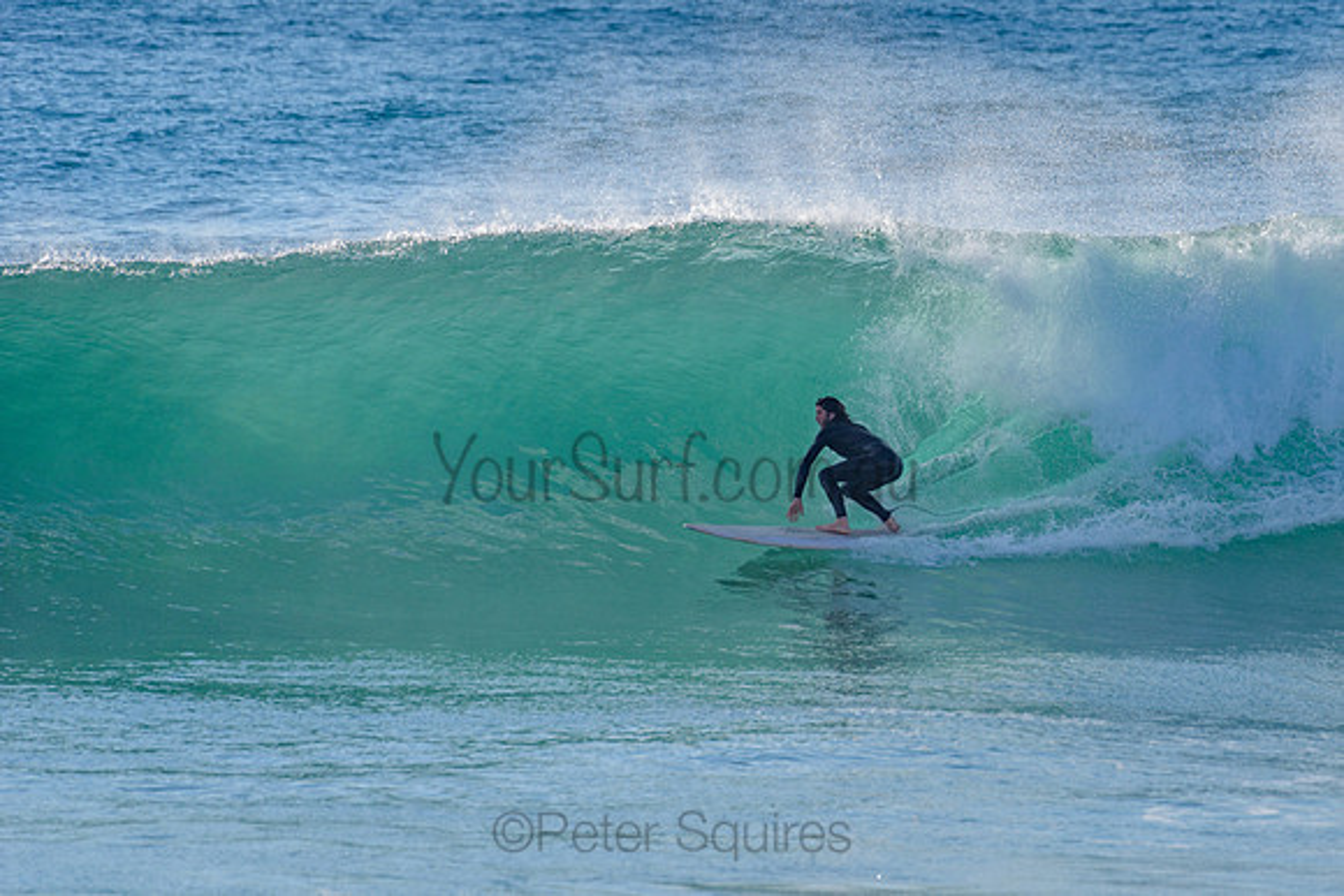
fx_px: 22898
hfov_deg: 3.4
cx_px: 824
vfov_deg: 2.2
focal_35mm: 613
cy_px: 351
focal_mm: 500
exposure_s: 1/2000
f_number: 5.6
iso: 180
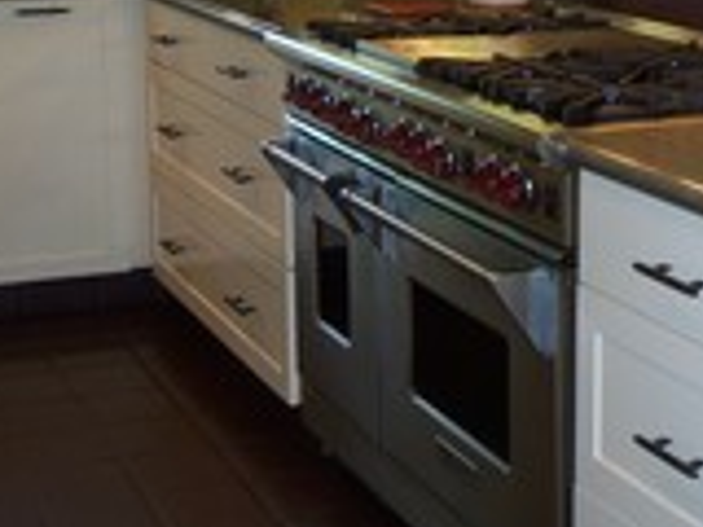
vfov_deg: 17.5
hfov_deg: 23.8
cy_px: -13
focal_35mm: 82
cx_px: 398
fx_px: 1665
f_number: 2.8
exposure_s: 1/60
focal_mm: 7.8
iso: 125
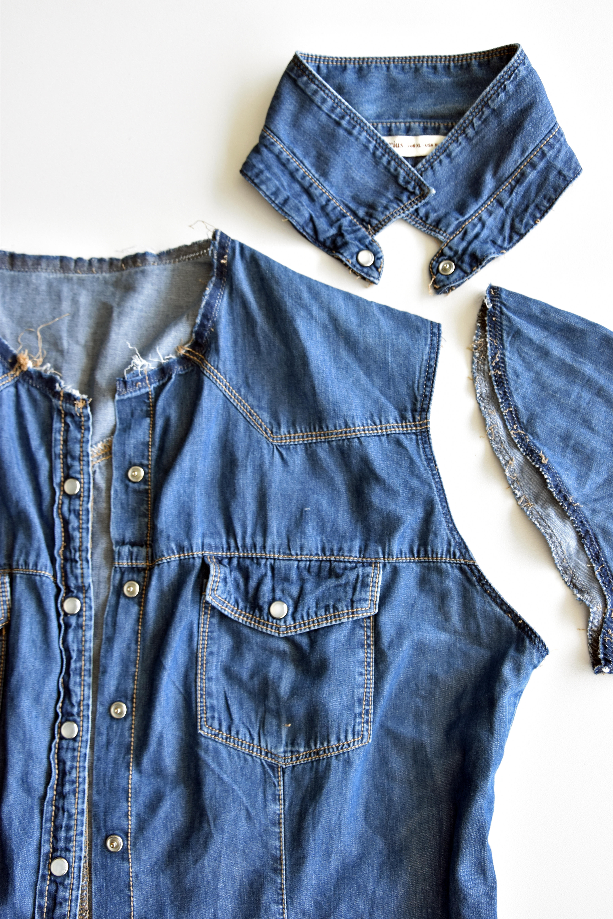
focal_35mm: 38
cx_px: 306
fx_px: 958
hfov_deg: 35.5
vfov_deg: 51.3
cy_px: 460
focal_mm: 25
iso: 400
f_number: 5.6
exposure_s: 1/100
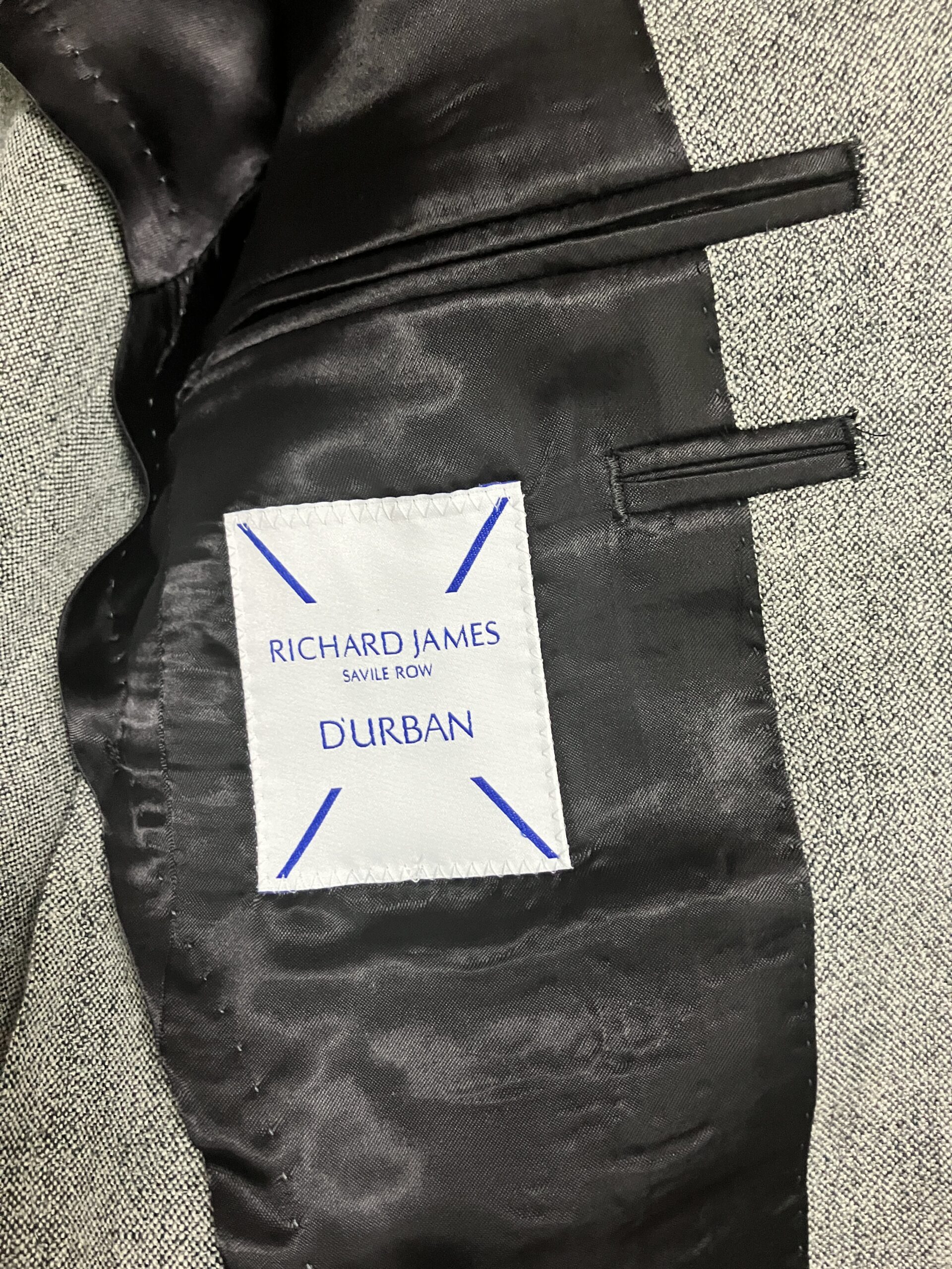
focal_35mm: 28
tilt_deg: -3.5
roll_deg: -23.5
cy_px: 634
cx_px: 476
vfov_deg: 63.4
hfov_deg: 49.7
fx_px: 1027
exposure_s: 1/30
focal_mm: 3.99
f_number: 1.8
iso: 400
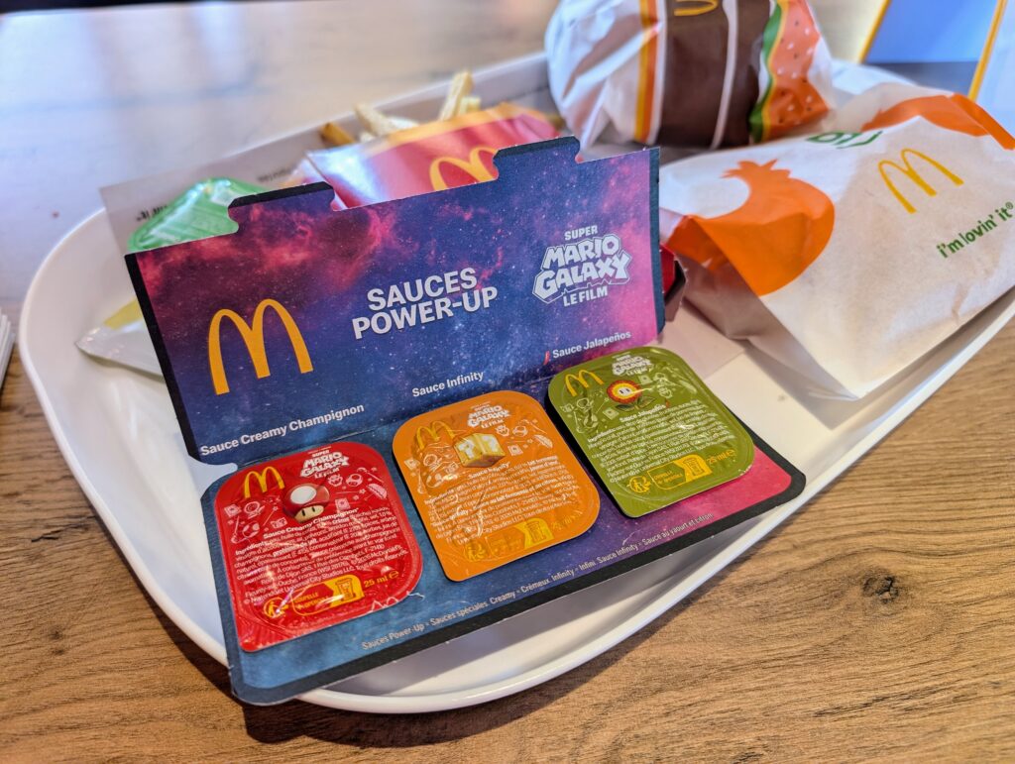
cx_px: 508
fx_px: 705
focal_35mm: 24
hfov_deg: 71.5
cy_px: 382
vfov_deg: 56.9
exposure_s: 1/23.8
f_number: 1.68
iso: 57
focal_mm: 6.9
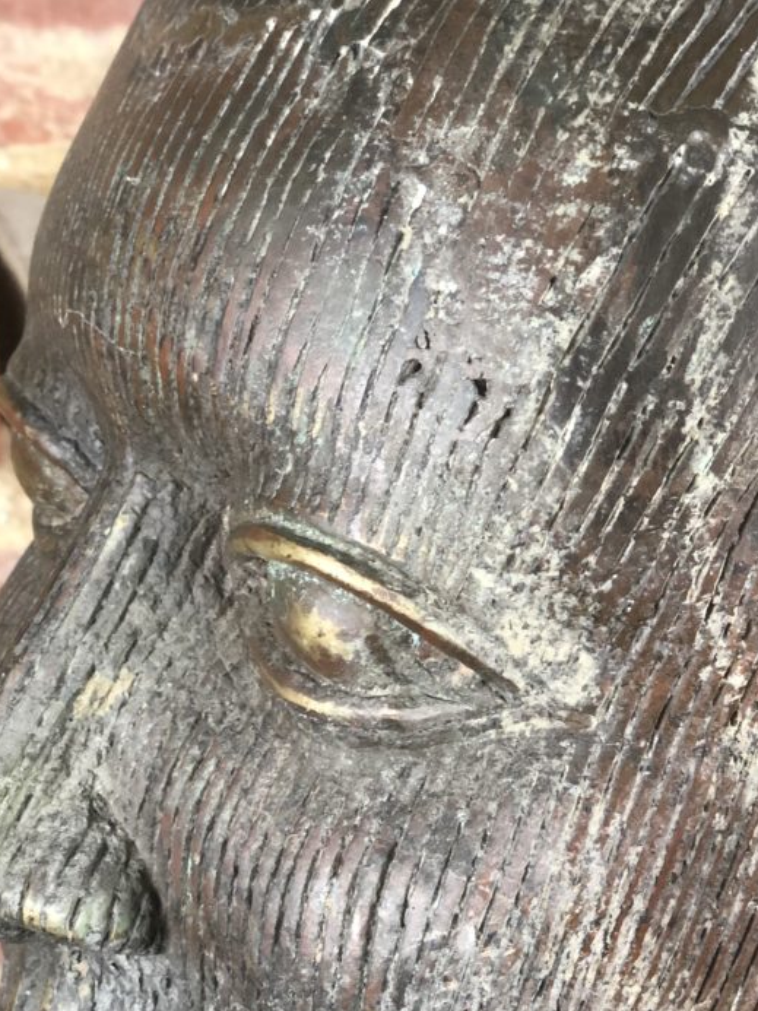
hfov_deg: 19.1
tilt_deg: -24.1
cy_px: 698
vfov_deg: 25.2
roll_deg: -1.0
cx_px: 460
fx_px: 2248
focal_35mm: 77
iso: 100
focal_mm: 6
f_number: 2.4
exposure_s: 1/50
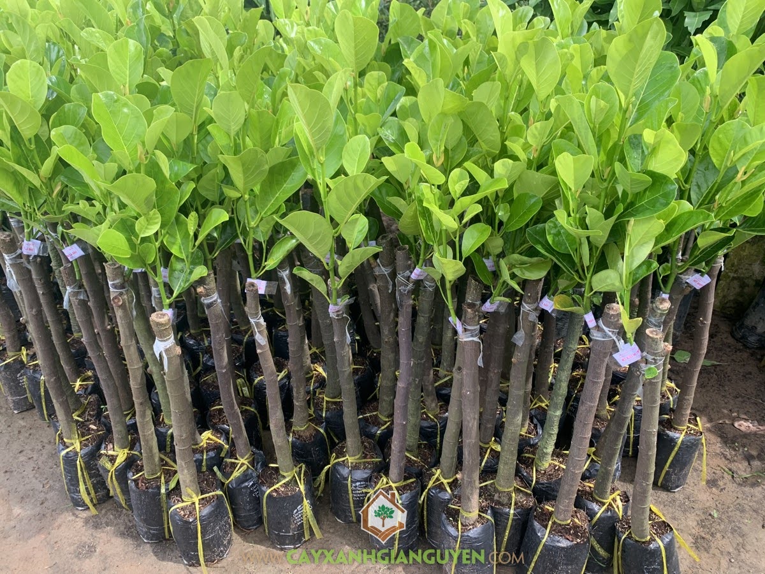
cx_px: 382
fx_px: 575
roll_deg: +0.0
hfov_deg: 67.3
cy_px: 287
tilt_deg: -31.0
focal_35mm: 26
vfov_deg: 53.1
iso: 40
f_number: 1.8
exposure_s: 1/121
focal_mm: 4.25
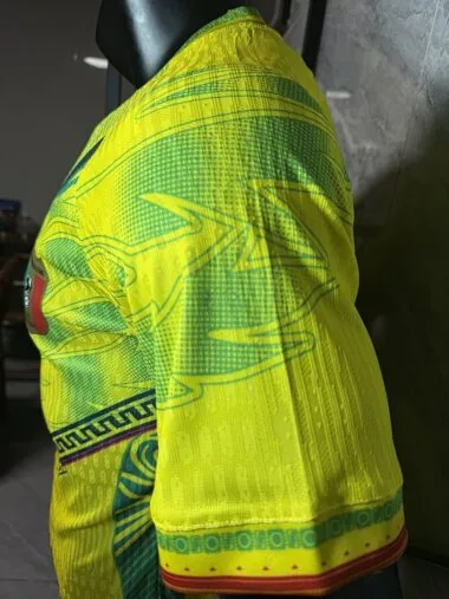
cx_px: 224
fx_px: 415
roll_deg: -7.7
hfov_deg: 56.8
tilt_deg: -19.3
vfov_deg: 71.6
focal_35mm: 24
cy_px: 300
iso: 50
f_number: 1.78
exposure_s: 1/100
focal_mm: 6.76
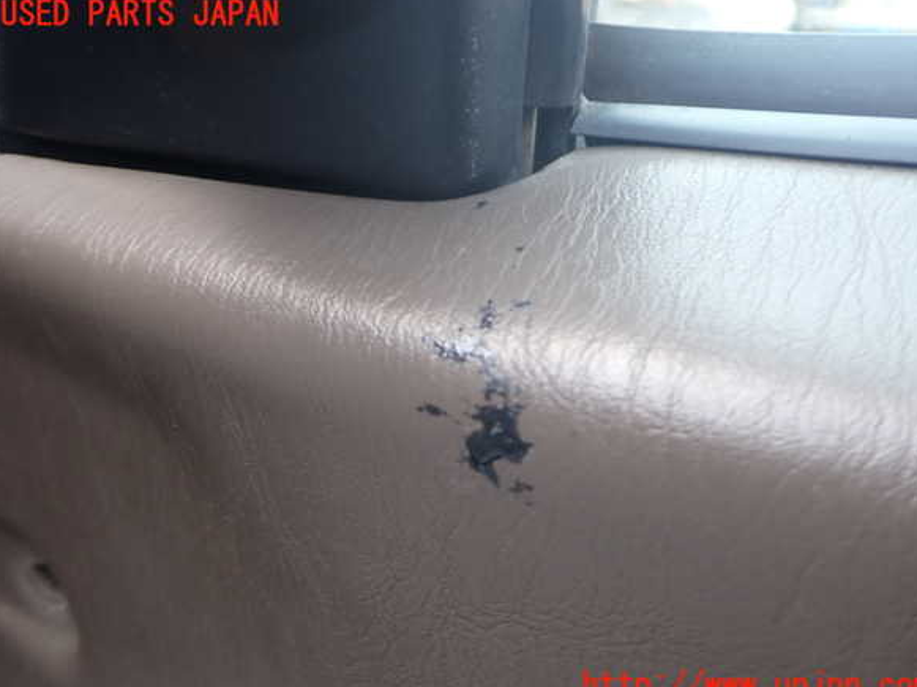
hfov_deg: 58.4
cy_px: 351
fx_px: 821
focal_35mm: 31
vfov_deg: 45.4
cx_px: 466
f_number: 2.3
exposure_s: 1/125
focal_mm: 5.4
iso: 125
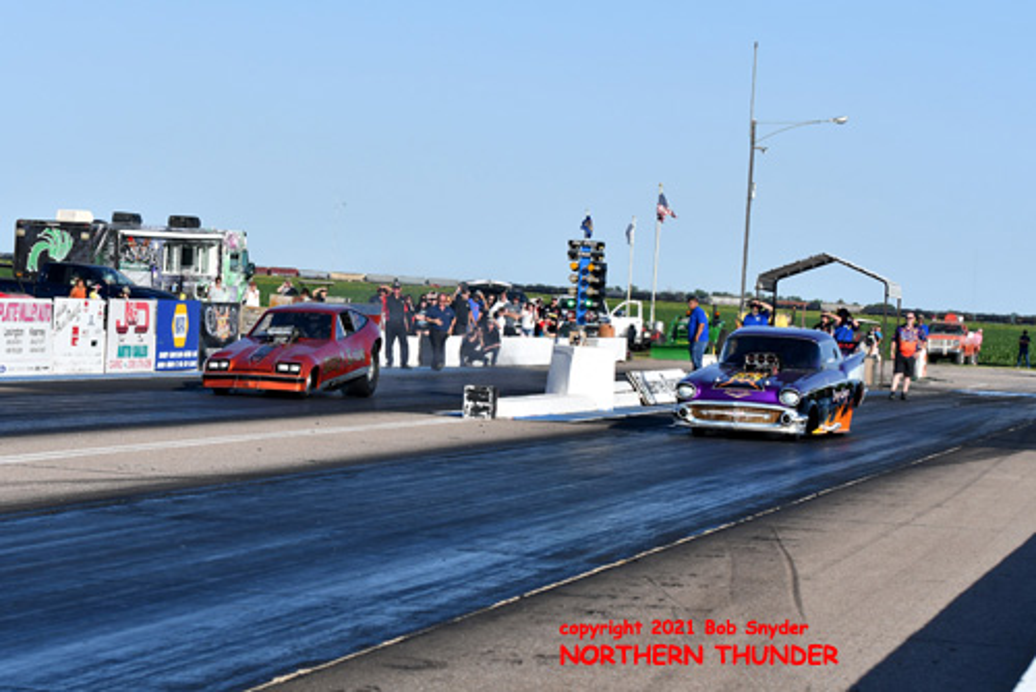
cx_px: 518
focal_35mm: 105
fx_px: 3023
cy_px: 346
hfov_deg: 19.4
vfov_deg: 13.1
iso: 160
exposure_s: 1/1250
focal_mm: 70
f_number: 5.6
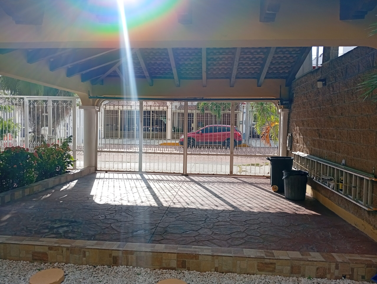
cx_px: 188
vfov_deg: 51.5
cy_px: 142
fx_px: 294
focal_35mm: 27
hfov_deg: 65.2
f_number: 1.8
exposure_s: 1/312
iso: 50
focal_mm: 3.98
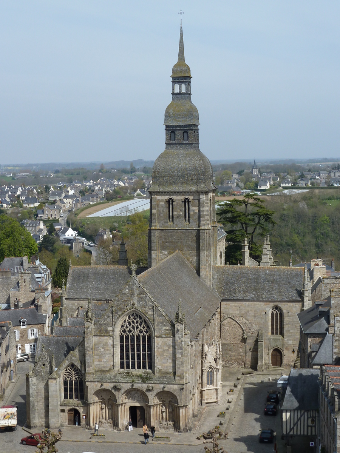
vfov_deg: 29.0
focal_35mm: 67
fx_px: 877
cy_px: 226
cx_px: 170
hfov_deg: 21.9
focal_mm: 11
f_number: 5
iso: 80
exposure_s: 1/400
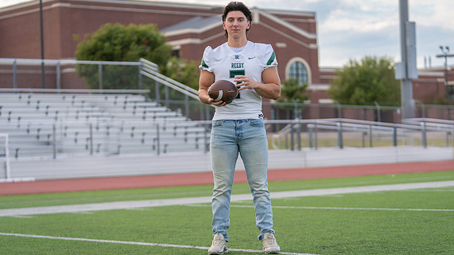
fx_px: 1155
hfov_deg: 22.2
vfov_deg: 12.6
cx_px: 225
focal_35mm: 96
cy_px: 134
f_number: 2.8
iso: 100
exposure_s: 1/500
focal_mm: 90
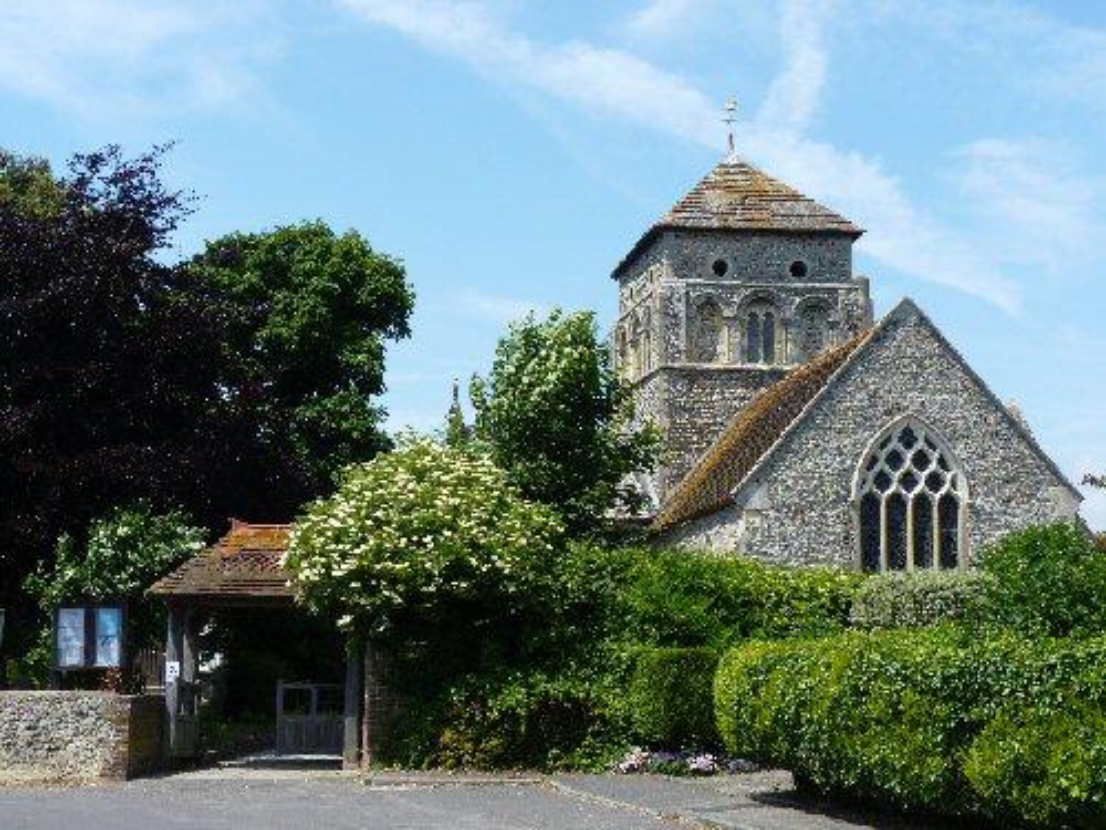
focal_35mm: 52
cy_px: 415
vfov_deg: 28.0
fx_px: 1661
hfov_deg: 36.8
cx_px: 553
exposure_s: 1/250
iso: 80
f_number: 5.6
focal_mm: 9.2
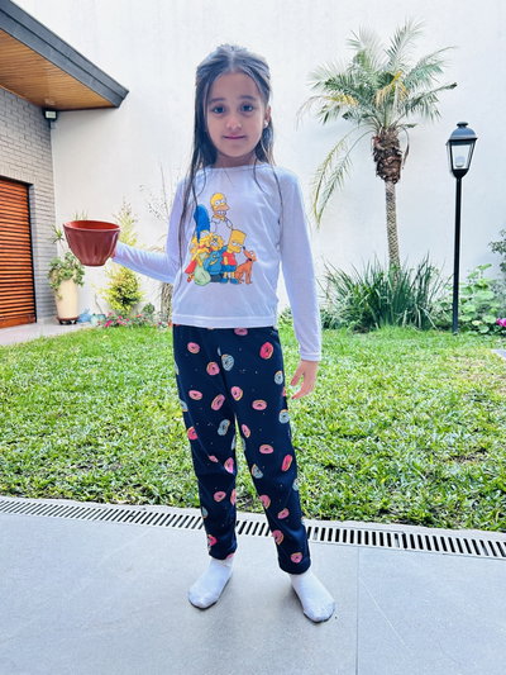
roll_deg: +0.3
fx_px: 507
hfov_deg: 53.1
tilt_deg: -6.0
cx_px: 253
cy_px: 338
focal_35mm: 26
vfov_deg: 67.3
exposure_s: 1/121
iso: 100
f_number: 1.5
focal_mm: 5.7
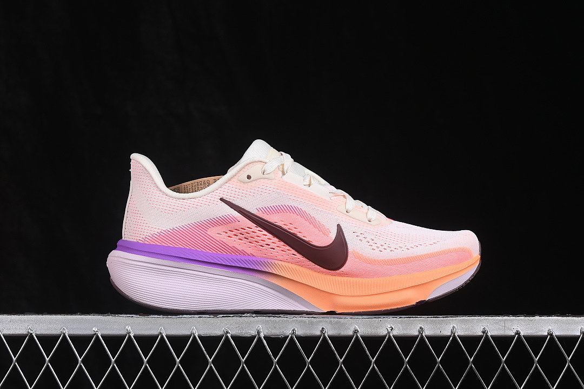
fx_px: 1217
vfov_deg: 18.2
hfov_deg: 27.0
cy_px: 194
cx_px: 292
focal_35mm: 75
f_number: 8
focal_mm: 50
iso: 160
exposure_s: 1/80
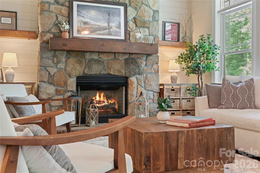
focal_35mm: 37
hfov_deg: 52.3
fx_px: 265
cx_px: 130
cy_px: 86
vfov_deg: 36.2
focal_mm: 36.7
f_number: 8
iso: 100
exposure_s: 2.5
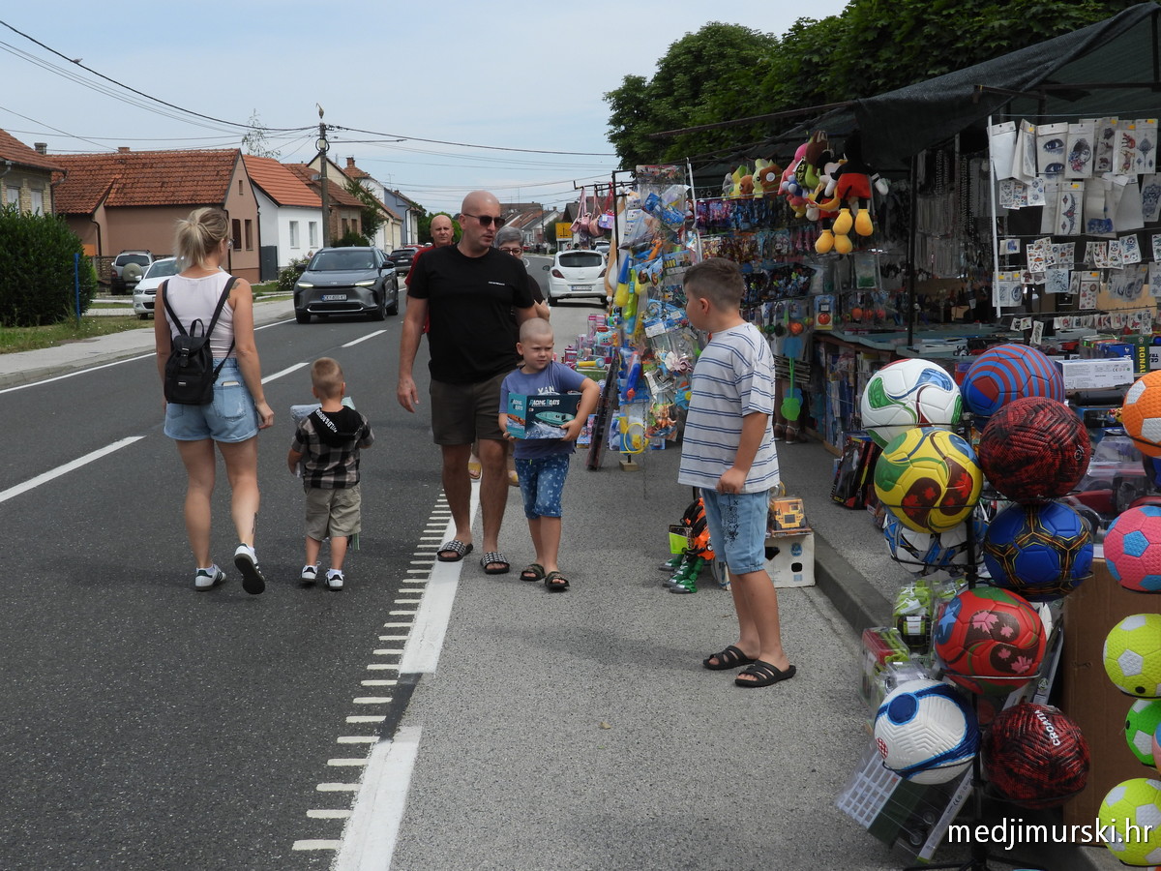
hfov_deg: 40.4
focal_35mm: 47
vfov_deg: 30.9
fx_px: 1576
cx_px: 580
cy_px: 436
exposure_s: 1/1600
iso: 100
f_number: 3.2
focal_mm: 8.5
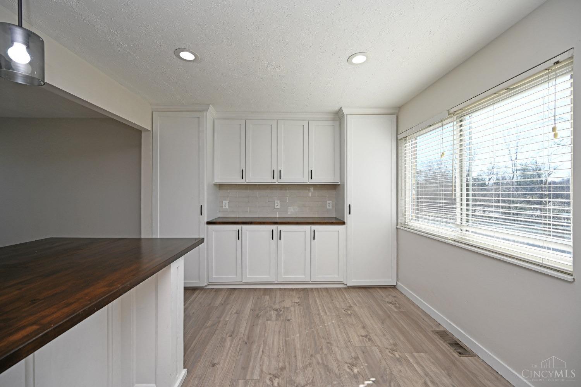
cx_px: 290
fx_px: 226
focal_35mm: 14
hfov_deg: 104.3
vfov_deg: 81.2
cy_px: 194
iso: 100
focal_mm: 14
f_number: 5.6
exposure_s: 1/125
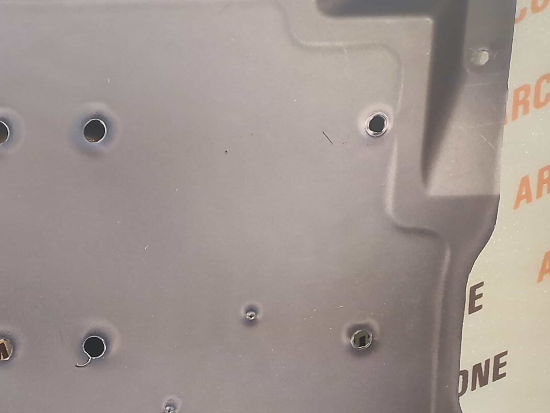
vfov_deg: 34.1
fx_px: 652
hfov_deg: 38.7
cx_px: -39
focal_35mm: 41
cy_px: 329
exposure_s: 1/33
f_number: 1.79
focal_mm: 4.74
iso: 353
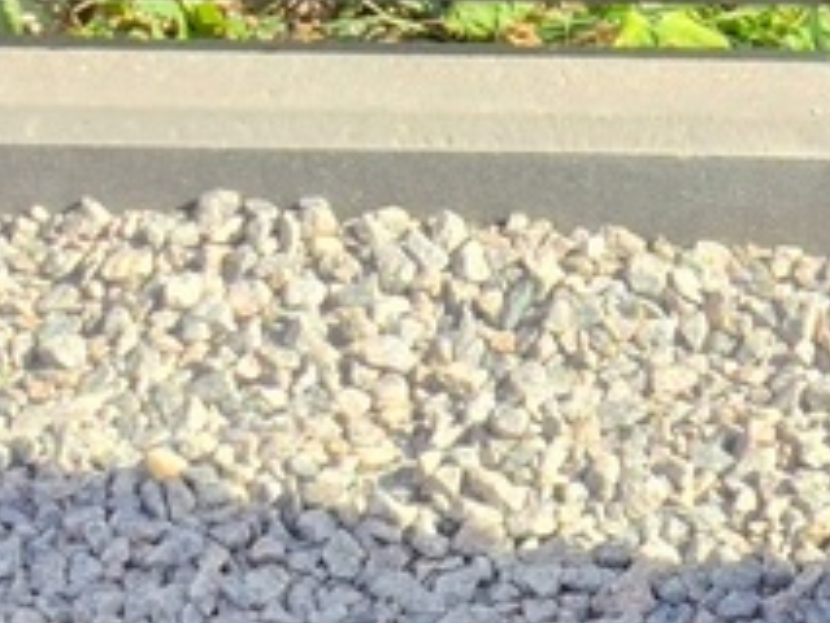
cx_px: 1459
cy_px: -206
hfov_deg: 10.0
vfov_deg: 7.8
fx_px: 4510
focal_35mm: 188
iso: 50
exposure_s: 1/222
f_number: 1.7
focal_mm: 4.71
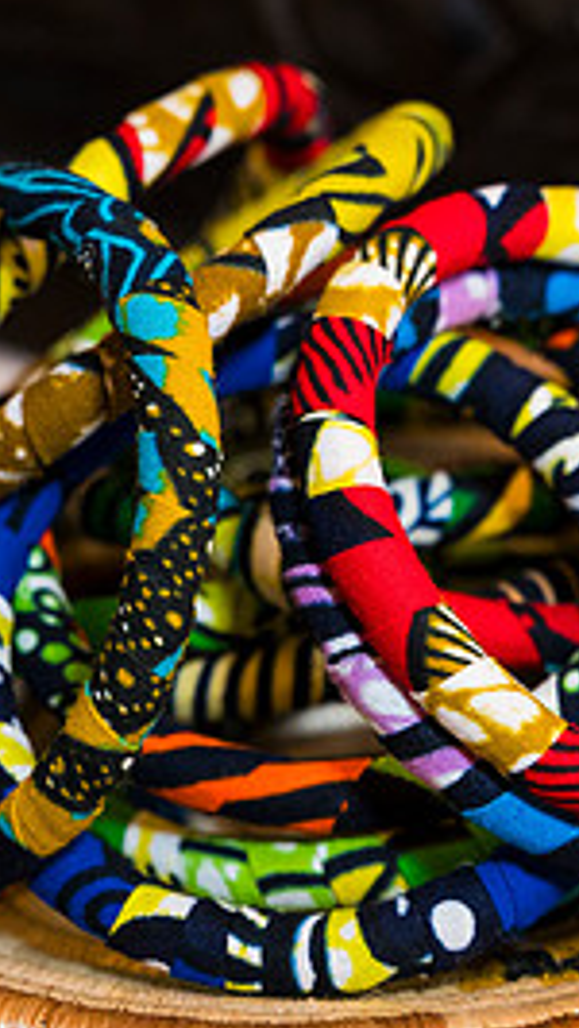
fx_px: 2860
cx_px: 278
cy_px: 520
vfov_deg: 20.3
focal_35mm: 105
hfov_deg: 11.6
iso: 800
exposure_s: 1/100
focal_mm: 46
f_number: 4.5
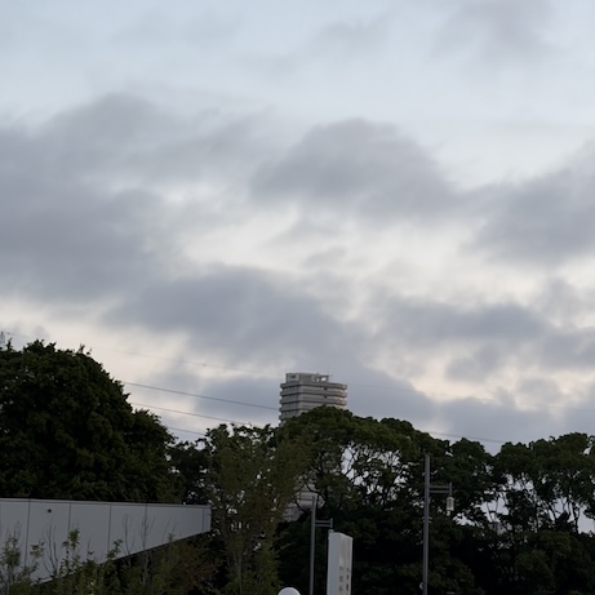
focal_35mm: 133
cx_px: 408
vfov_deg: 13.0
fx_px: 2586
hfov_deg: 13.1
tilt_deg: +13.3
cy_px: 17
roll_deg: -1.5
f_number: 1.6
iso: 32
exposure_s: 1/280
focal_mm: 5.96
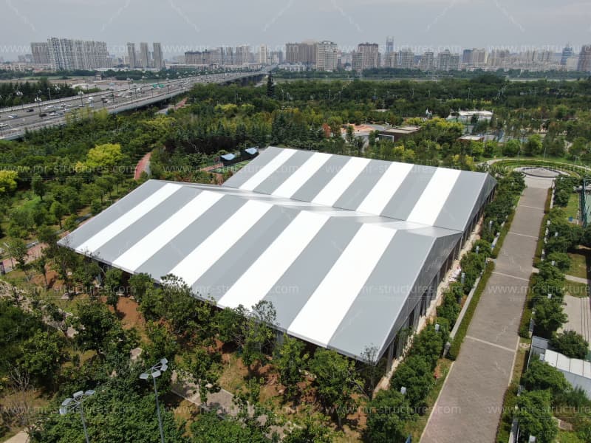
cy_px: 222
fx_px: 410
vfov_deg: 56.8
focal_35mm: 24
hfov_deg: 71.6
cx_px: 296
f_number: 2.8
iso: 100
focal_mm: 4.39
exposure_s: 1/2500
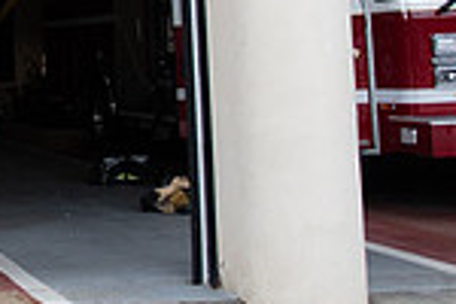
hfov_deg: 19.4
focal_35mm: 93
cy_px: -74
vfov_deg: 14.2
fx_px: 1178
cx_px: -207
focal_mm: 16
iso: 400
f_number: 3.2
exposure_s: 1/1000
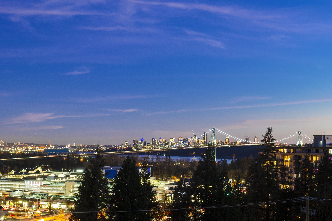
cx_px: 165
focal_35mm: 46
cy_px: 112
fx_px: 424
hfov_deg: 42.7
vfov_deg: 29.2
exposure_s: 5
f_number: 8
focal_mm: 30
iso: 100
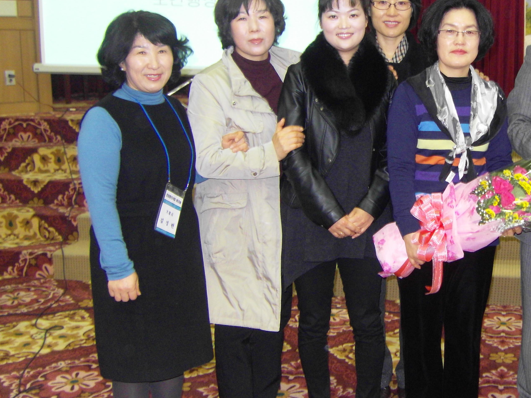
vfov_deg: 30.3
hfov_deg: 38.4
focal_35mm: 48
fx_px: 736
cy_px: 190
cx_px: 413
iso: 200
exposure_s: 1/40
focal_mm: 6
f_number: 2.8
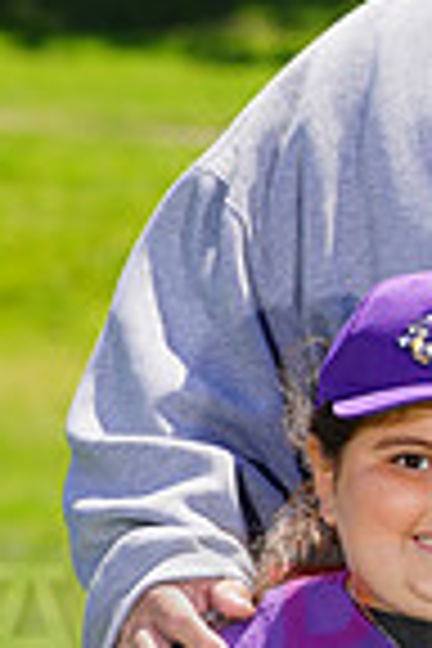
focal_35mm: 659
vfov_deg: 3.1
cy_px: 608
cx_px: 740
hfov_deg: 2.1
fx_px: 11861
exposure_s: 1/250
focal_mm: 164
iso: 100
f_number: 8
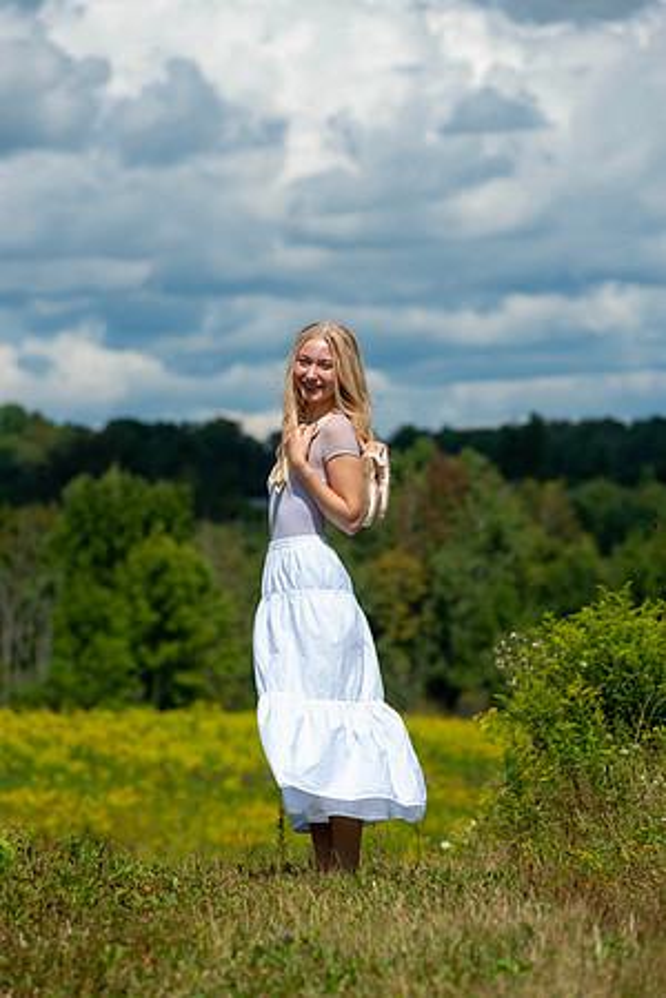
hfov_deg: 7.4
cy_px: 499
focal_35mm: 185
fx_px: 5133
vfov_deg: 11.1
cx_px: 333
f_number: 8
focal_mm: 185
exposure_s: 1/640
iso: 160
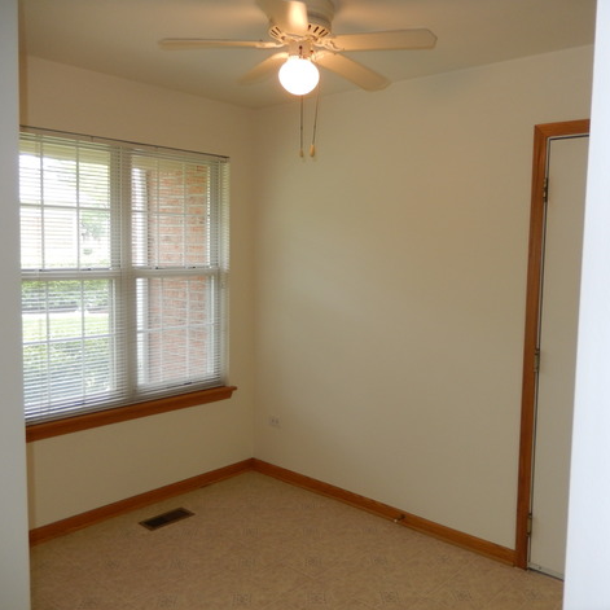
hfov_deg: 54.0
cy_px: 300
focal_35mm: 30
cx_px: 324
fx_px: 598
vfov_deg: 54.0
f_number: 3.4
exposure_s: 1/50
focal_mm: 4.5
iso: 125
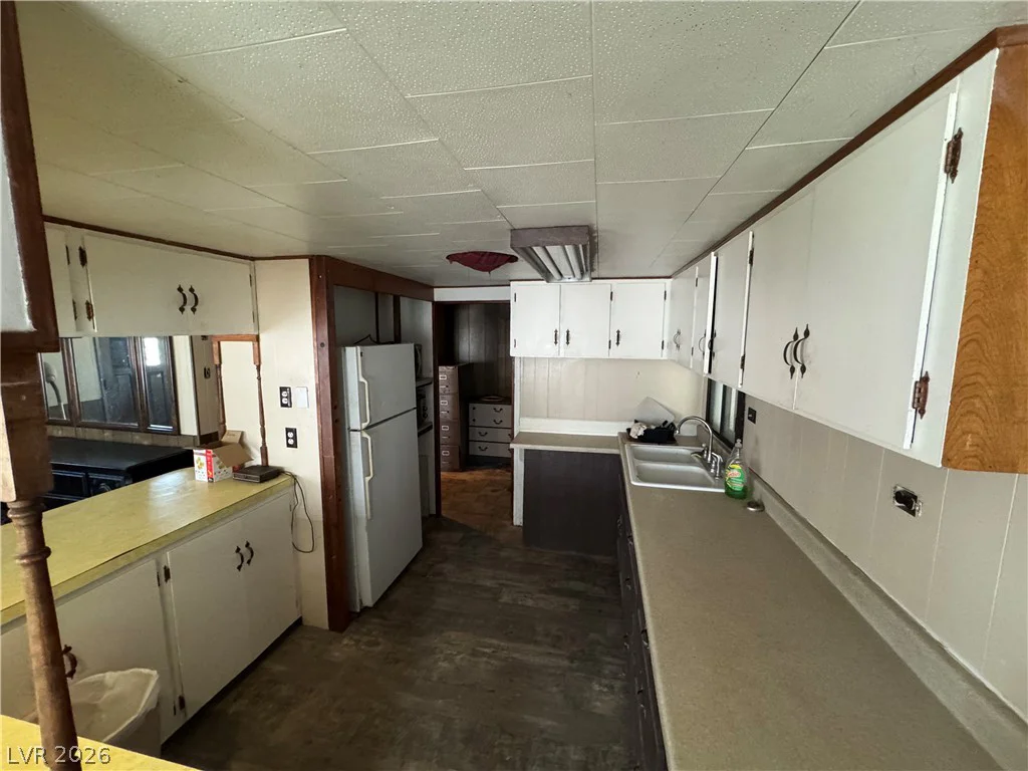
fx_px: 416
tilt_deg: -7.4
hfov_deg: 102.1
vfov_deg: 85.7
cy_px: 386
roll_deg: -0.4
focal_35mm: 14
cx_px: 514
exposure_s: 1/60
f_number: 2.2
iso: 640
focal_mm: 2.22
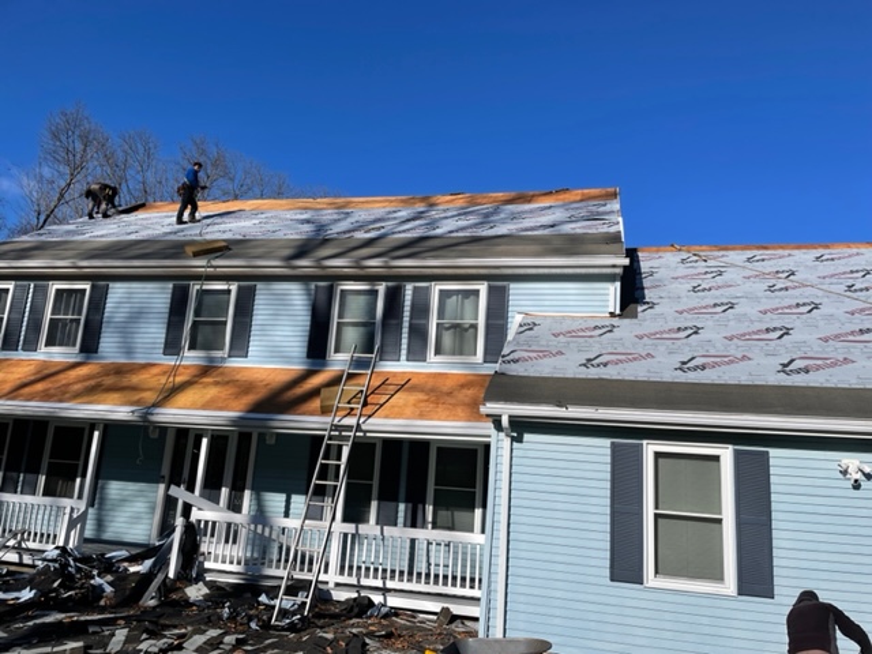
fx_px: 655
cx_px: 436
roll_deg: -3.2
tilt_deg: +12.1
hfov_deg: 67.3
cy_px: 327
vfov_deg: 53.1
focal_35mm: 26
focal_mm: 4.2
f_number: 1.6
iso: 32
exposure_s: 1/4831
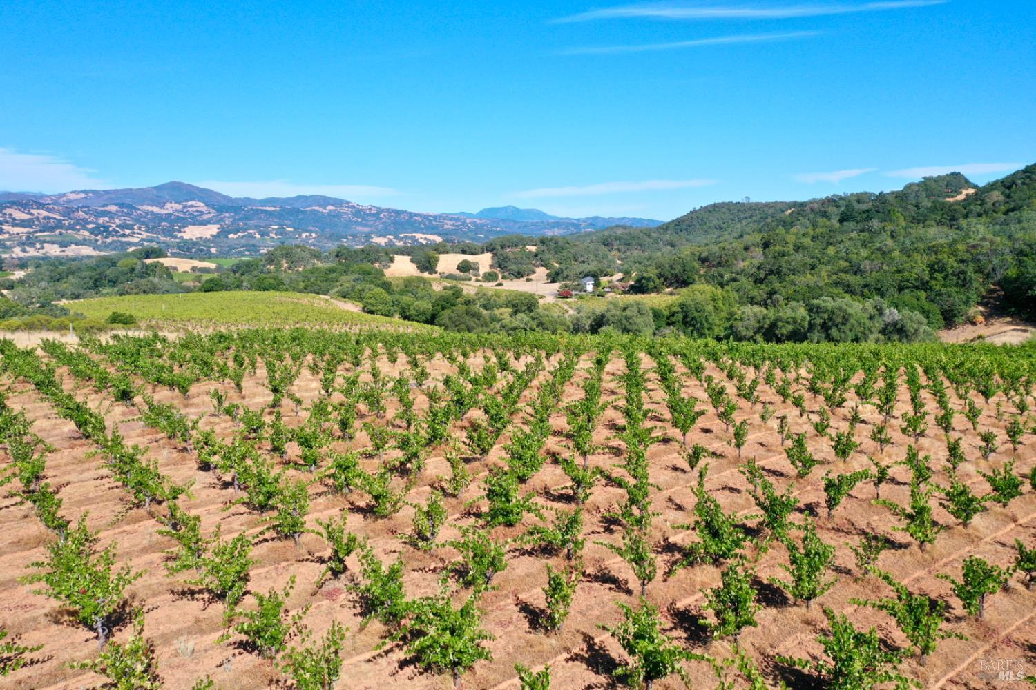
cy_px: 345
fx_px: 806
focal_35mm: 28
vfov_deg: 46.4
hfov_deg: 65.5
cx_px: 518
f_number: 5.6
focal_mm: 10.26
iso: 100
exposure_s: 1/500
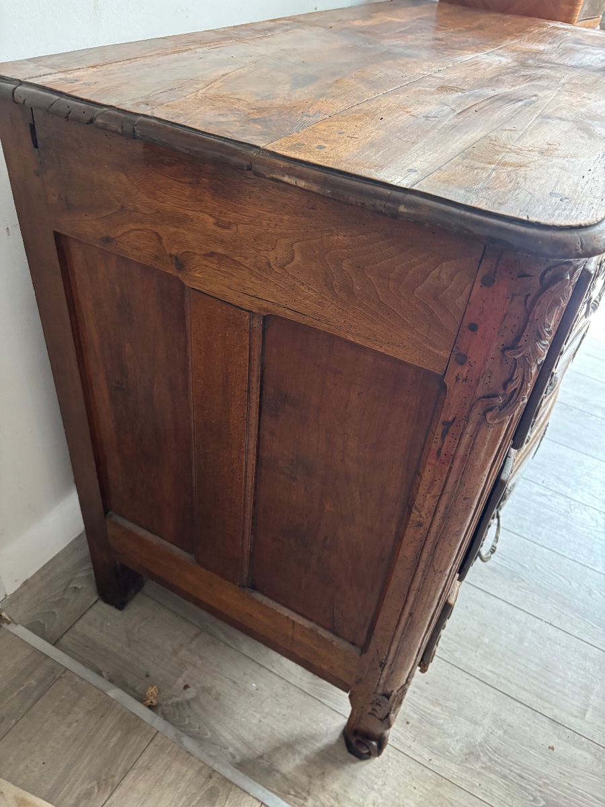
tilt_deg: -40.2
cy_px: 404
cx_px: 302
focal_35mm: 26
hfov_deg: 53.1
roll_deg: -10.3
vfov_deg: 67.3
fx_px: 606
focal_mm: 5.96
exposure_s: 1/60
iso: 400
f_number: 1.6
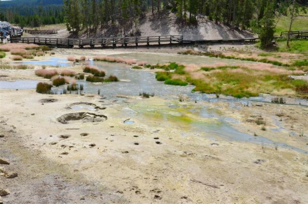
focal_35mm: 42
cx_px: 154
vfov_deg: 31.7
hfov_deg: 46.5
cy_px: 102
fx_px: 358
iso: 200
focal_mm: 28
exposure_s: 1/80
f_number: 22
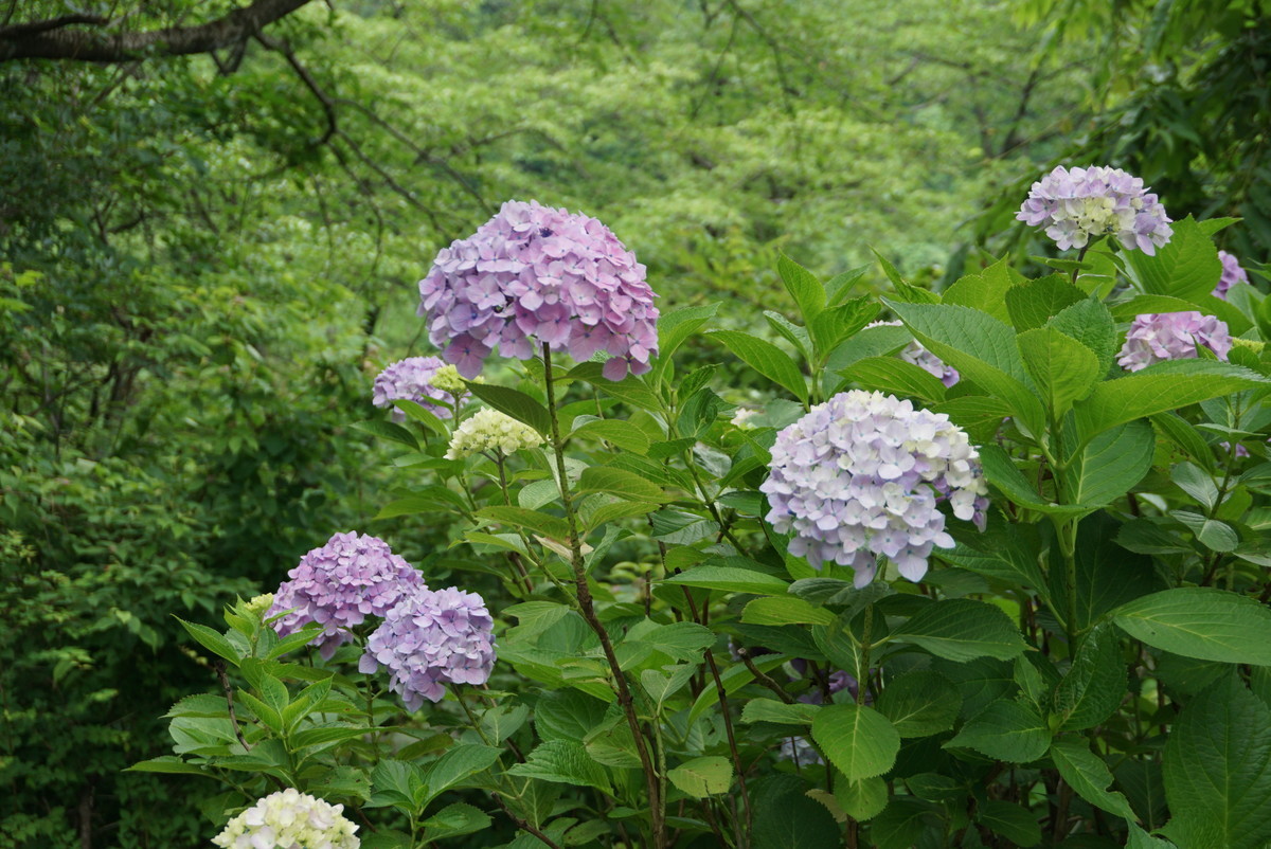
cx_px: 636
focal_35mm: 51
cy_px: 424
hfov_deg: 38.9
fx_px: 1802
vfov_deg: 26.5
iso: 250
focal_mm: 34
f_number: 5
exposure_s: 1/160
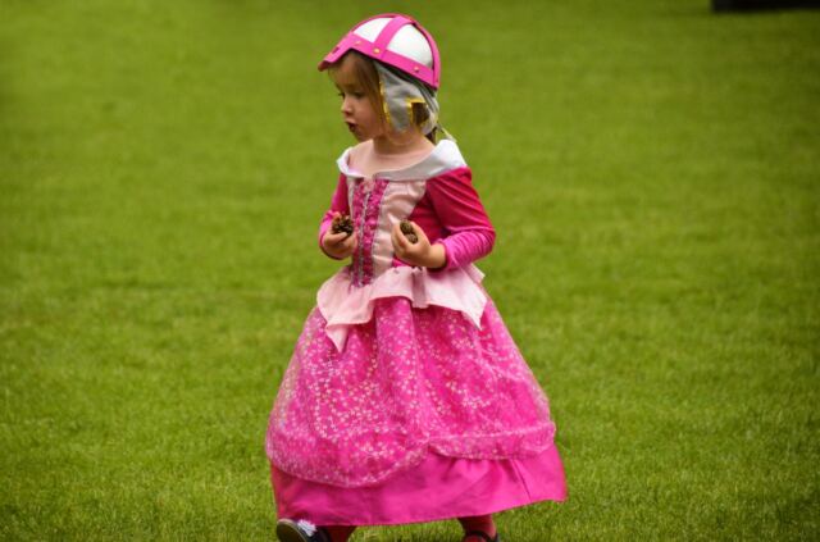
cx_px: 410
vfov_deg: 4.6
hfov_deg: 6.9
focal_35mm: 300
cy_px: 271
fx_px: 6815
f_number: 5.6
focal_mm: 200
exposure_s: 1/4000
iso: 2500
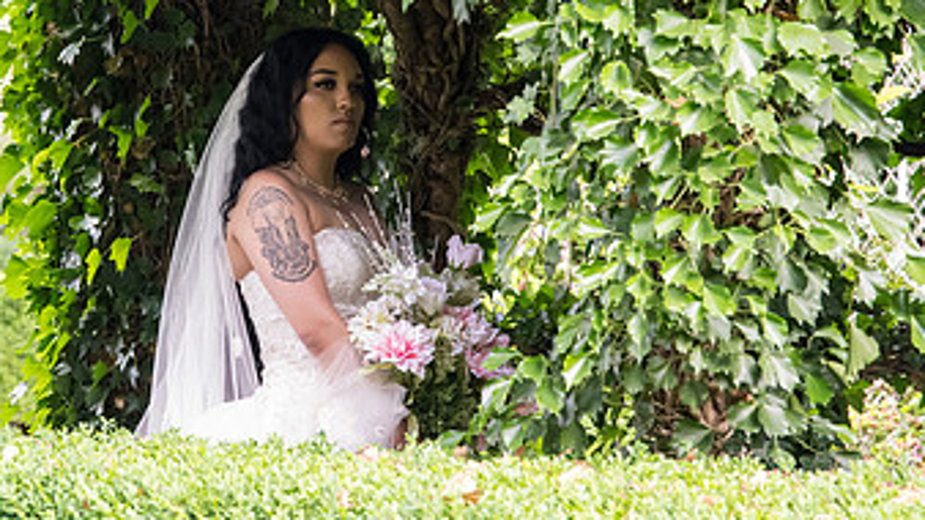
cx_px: 276
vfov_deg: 9.6
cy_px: 108
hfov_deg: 17.0
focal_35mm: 126
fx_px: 3090
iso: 4000
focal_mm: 70
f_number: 4
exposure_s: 1/320
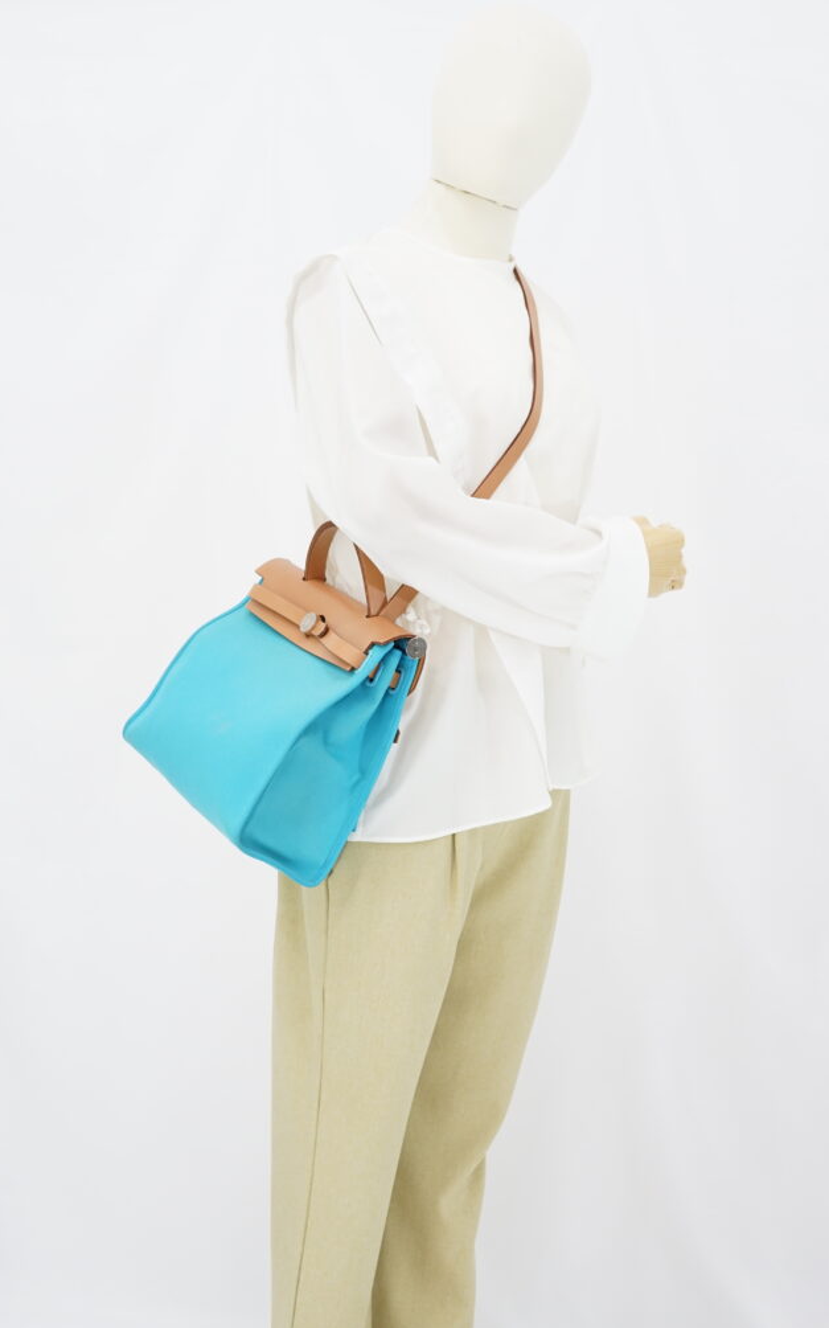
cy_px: 656
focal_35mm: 52
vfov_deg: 38.9
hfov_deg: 24.9
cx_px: 418
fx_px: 1881
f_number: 6.3
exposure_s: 1/6
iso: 640
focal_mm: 50
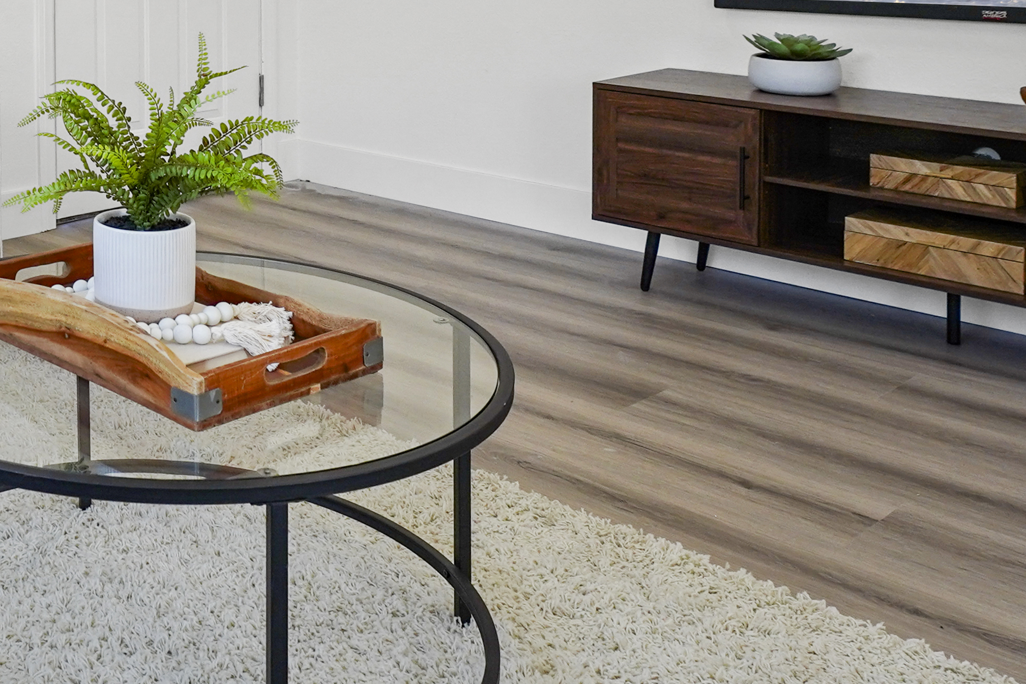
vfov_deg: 26.6
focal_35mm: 46
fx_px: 1311
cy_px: -89
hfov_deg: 37.9
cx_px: -11
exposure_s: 1/125
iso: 800
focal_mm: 16
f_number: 6.7
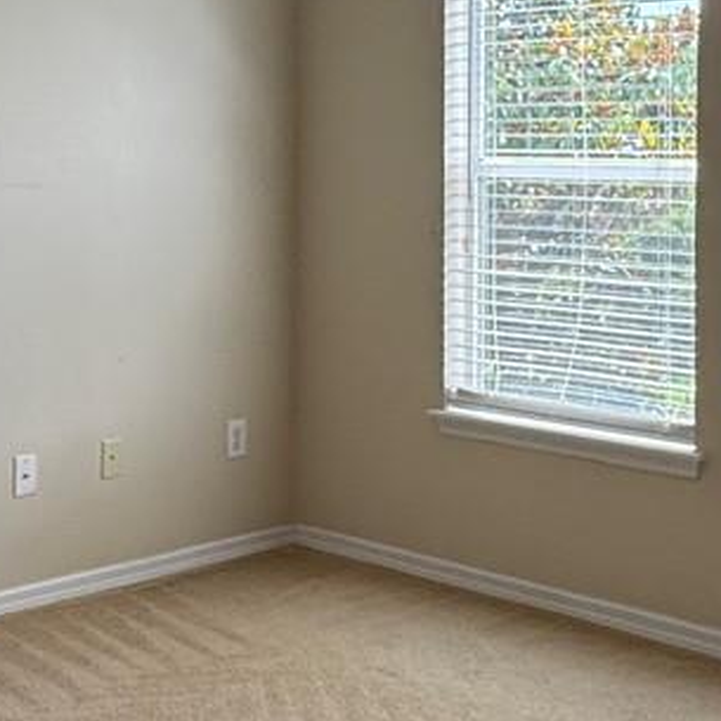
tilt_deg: -1.2
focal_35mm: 65
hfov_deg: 26.5
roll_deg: +0.9
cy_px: 177
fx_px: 1532
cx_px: 383
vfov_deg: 26.1
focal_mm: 2.22
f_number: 2.2
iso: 40
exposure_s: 1/202
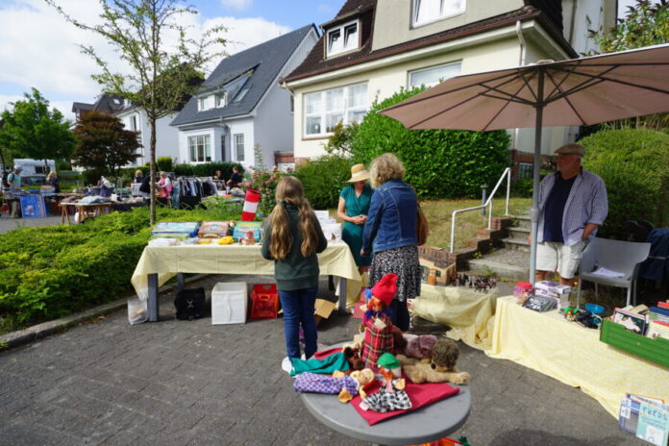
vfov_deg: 64.6
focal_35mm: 19
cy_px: 223
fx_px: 353
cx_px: 334
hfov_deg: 86.9
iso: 100
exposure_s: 1/200
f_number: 7.1
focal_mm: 19
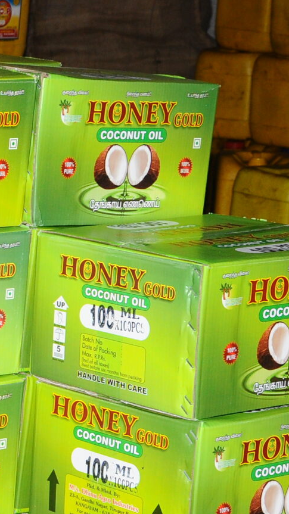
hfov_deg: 7.8
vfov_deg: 14.4
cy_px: 377
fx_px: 2031
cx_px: -293
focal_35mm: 149
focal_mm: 32
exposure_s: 1/125
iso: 500
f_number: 7.1
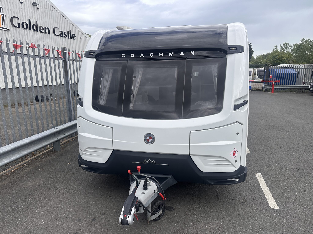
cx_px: 156
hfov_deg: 71.6
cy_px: 117
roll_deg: +1.1
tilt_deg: -10.2
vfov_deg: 56.8
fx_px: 217
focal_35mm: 24
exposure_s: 1/2809
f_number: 1.78
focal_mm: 6.86
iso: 80
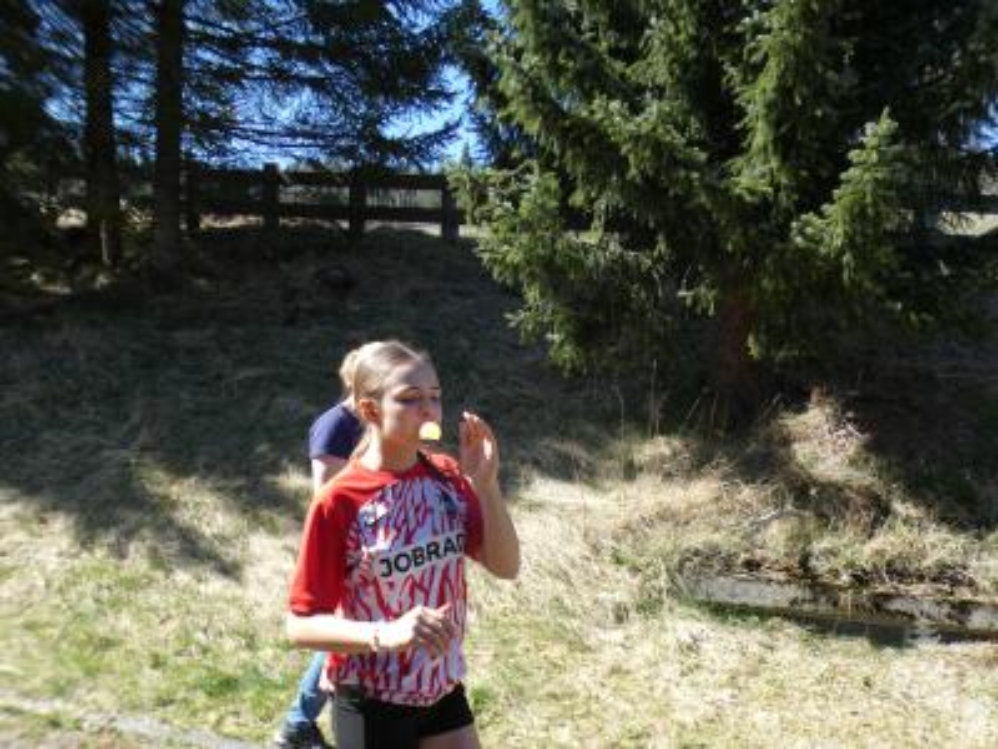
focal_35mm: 31
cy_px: 374
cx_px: 499
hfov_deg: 58.4
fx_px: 894
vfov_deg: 45.4
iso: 80
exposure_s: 1/320
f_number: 3.3
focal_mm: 5.5
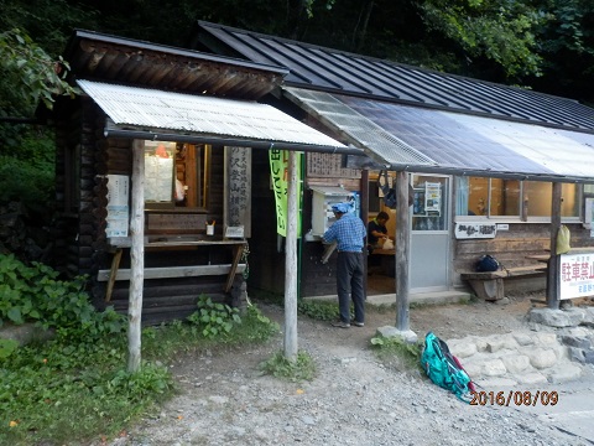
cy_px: 223
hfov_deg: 50.1
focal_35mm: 37
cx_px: 297
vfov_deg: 38.7
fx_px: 635
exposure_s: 1/20
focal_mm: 6.6
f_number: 3.9
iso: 800
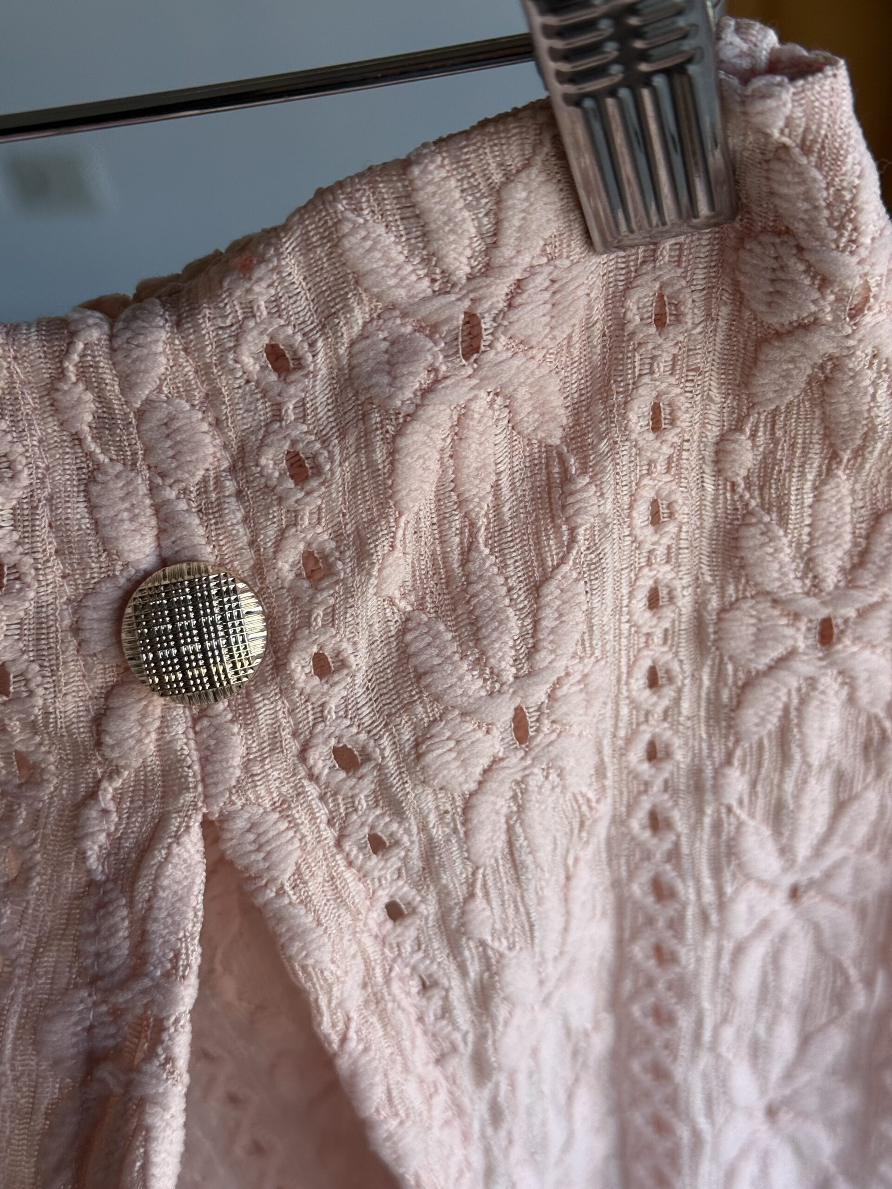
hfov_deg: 30.3
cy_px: 594
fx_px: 1649
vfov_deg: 39.7
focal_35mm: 48
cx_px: 446
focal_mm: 6.76
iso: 64
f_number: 1.78
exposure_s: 1/411
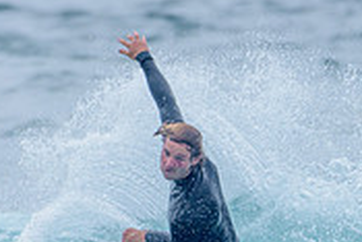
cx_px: 178
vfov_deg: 0.7
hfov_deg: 1.0
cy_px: 231
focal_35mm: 2029
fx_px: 20419
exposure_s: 1/2000
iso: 180
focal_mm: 500
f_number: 5.6
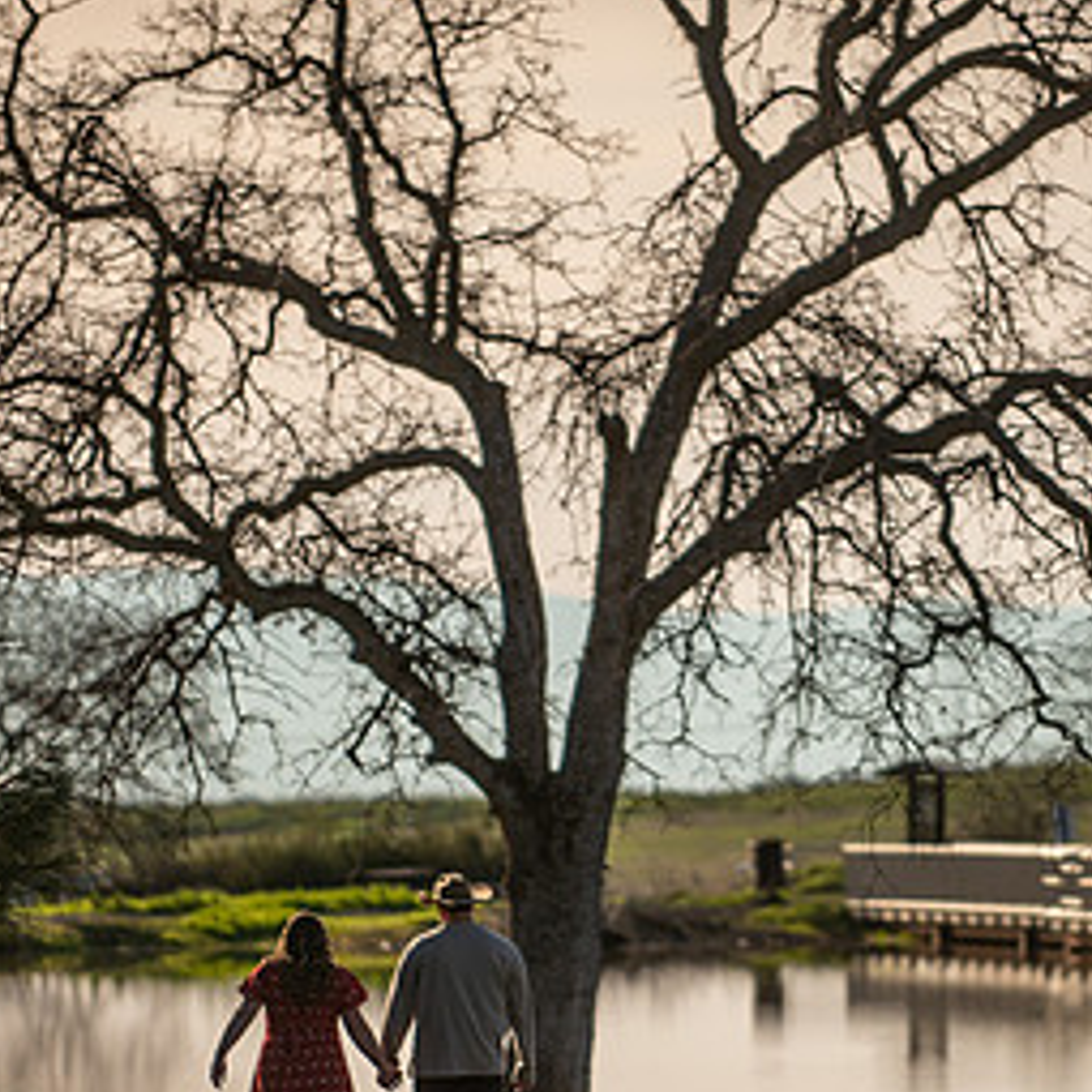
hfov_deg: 4.5
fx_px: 13776
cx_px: 702
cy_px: 807
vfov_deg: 4.5
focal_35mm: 386
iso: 50
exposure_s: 1/3200
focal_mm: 200
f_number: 2.8
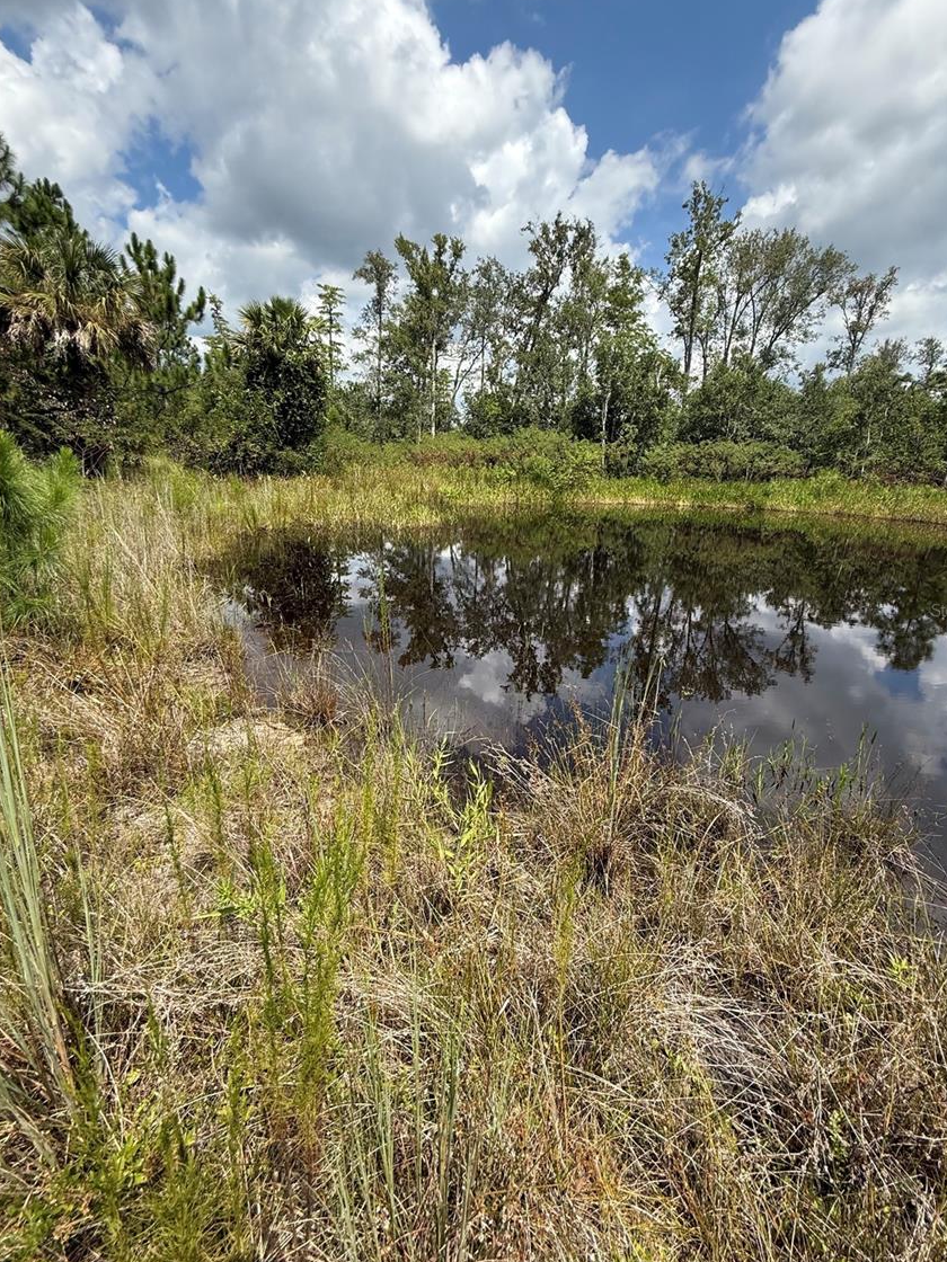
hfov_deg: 81.6
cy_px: 610
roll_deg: -2.8
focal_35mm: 15
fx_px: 547
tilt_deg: -15.2
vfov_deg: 98.1
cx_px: 504
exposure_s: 1/1105
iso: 50
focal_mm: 2.22
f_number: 2.2
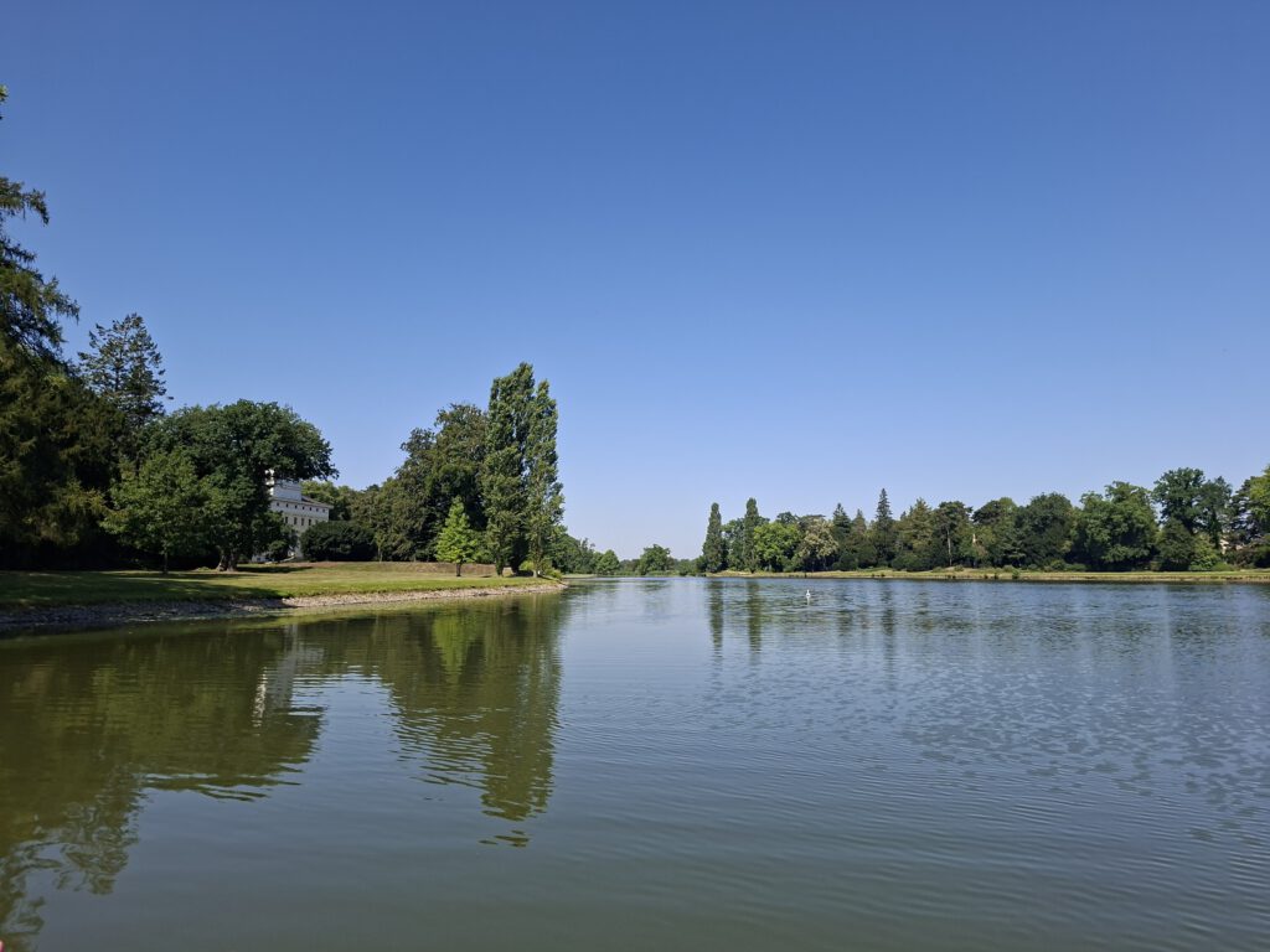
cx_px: 635
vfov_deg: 58.9
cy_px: 476
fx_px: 844
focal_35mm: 23
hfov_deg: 73.9
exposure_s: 1/1292
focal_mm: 5.54
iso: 50
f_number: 1.8
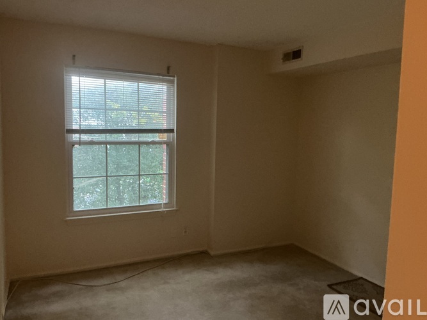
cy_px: 160
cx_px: 214
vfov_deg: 48.2
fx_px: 358
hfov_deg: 61.7
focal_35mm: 29
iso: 400
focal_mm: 3
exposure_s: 1/25
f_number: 1.8
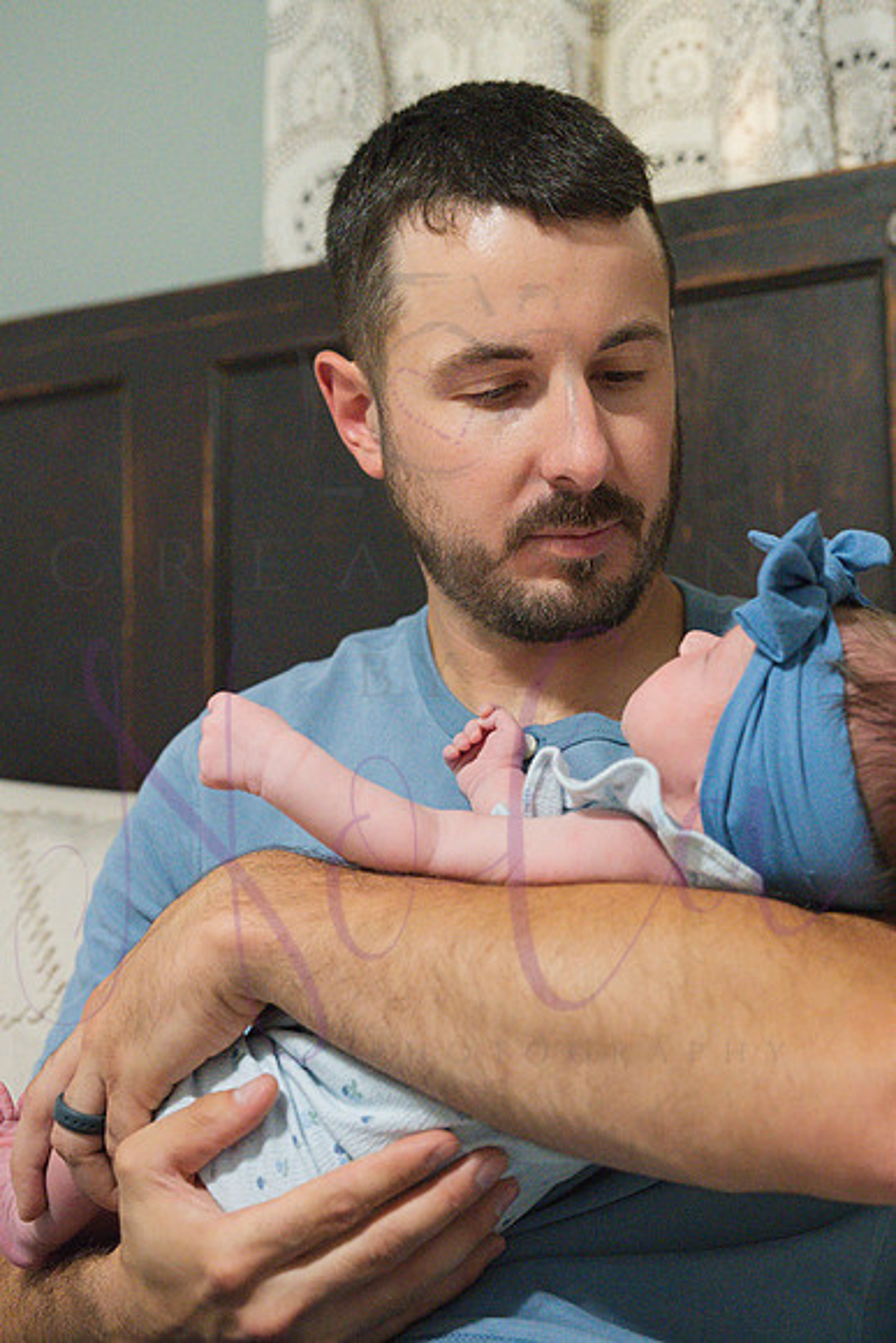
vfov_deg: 41.1
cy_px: 672
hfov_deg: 28.1
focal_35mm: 48
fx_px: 1791
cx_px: 448
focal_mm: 48
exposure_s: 1/200
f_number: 4.5
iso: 3200
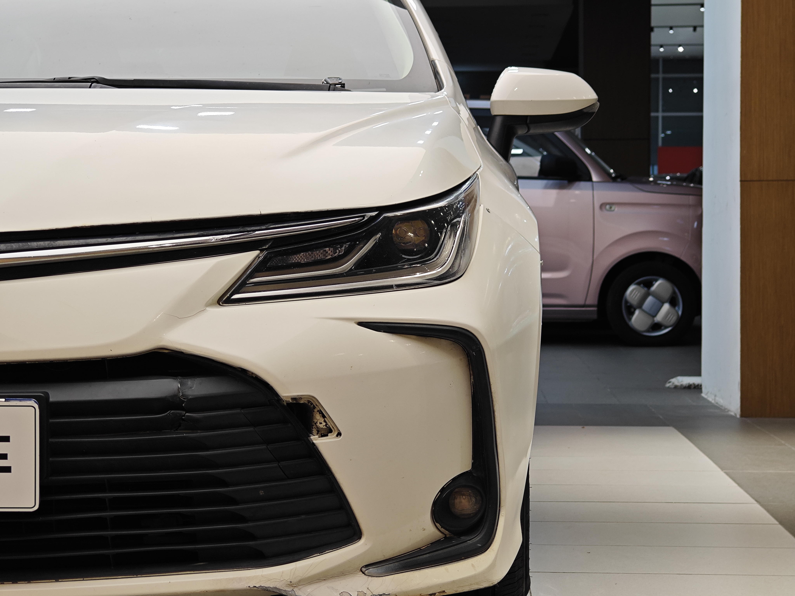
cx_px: 398
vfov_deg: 19.6
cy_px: 298
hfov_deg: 26.0
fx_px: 1722
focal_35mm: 75
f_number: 1.8
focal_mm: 9.87
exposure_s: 1/100
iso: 80
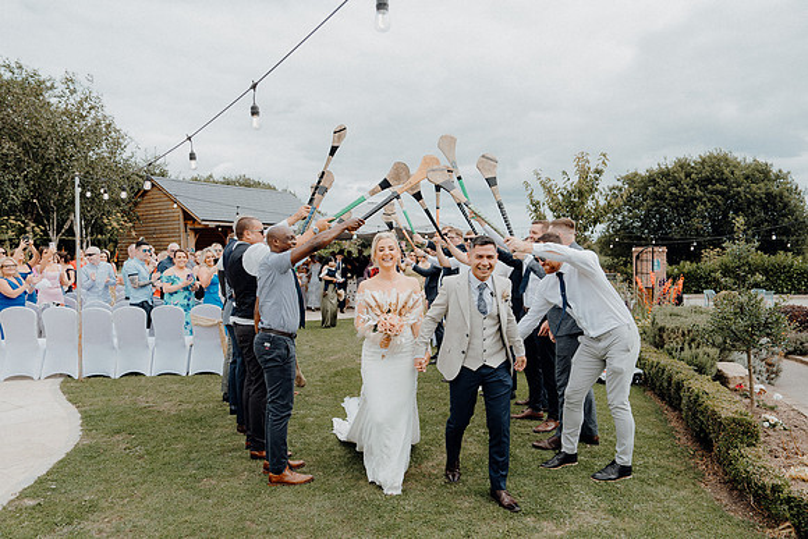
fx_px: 539
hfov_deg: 73.7
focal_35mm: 24
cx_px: 404
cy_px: 270
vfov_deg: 53.2
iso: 125
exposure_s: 1/640
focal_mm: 24
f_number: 3.5
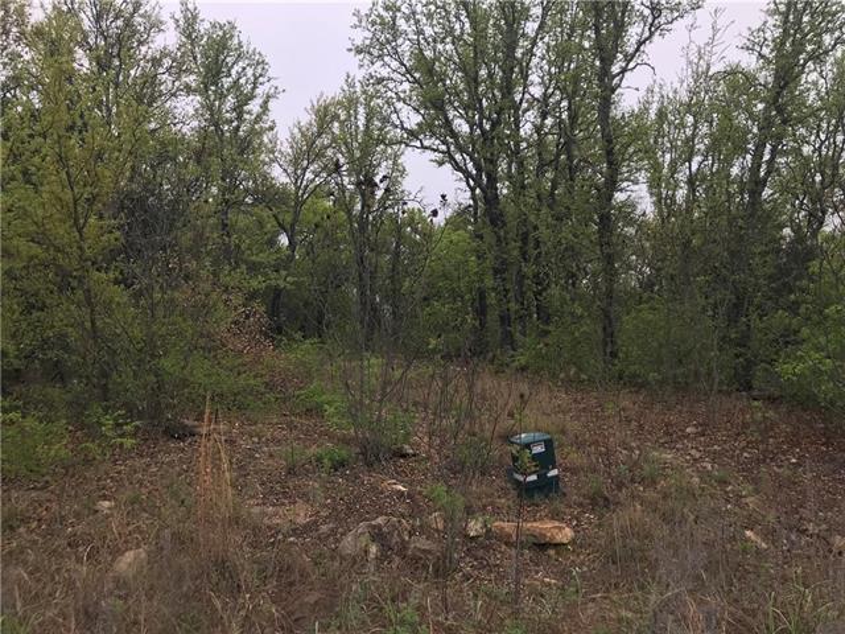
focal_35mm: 28
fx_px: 683
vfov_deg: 49.7
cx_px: 422
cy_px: 317
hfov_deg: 63.4
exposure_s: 1/347
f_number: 1.8
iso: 20
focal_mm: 3.99
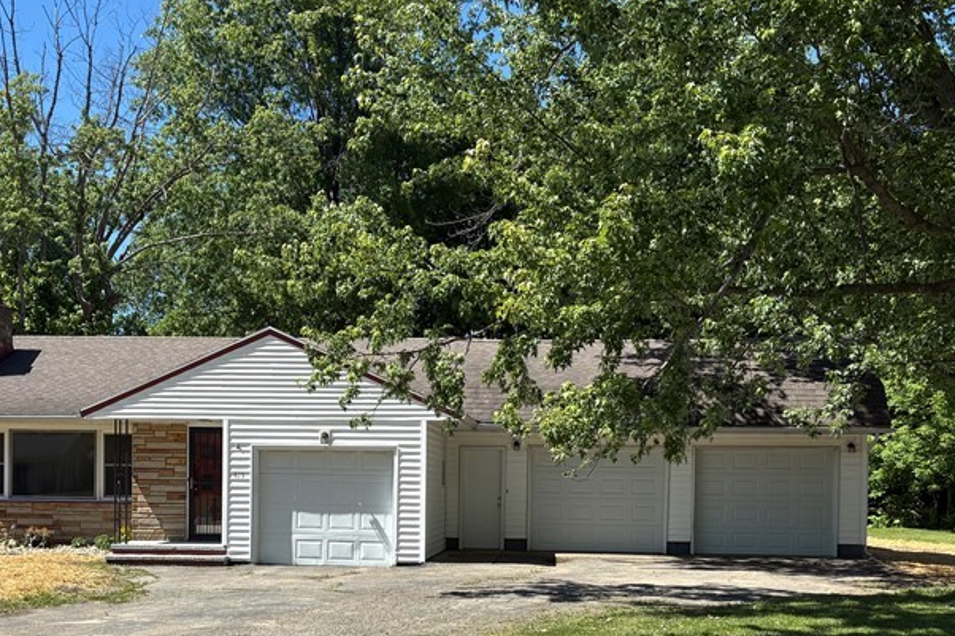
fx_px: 1220
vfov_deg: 28.7
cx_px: 458
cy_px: 490
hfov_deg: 42.7
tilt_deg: -0.5
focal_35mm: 46
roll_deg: -0.4
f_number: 1.6
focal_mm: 5.96
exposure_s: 1/2283
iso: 50
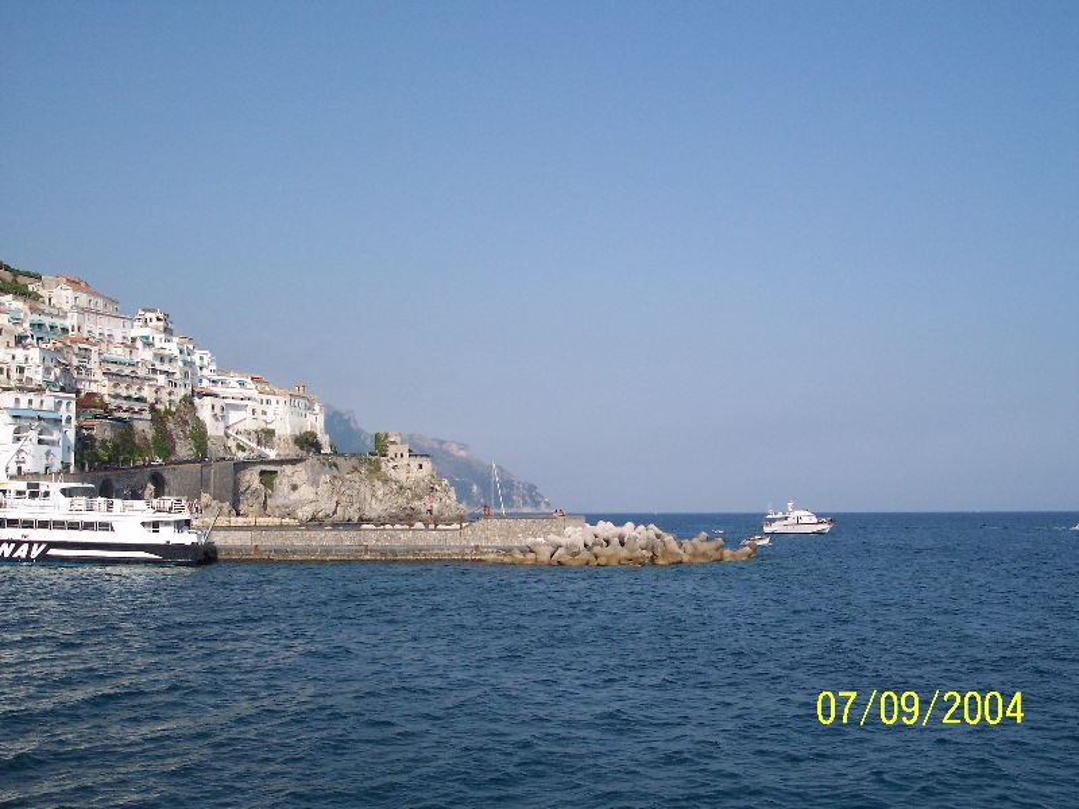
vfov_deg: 37.7
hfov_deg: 49.0
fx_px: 1184
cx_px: 540
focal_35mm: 38
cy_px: 404
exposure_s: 1/1000
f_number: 4.8
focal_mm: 8
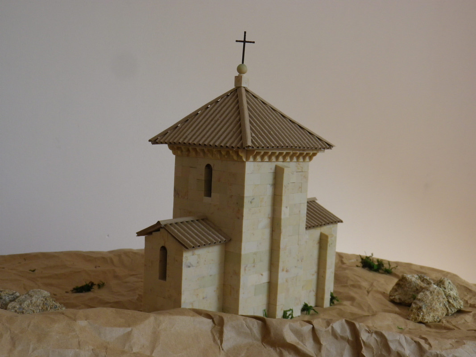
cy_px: 178
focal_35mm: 49
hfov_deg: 38.9
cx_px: 238
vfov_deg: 29.7
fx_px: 674
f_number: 4.2
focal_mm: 8.7
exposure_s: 1/60
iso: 160
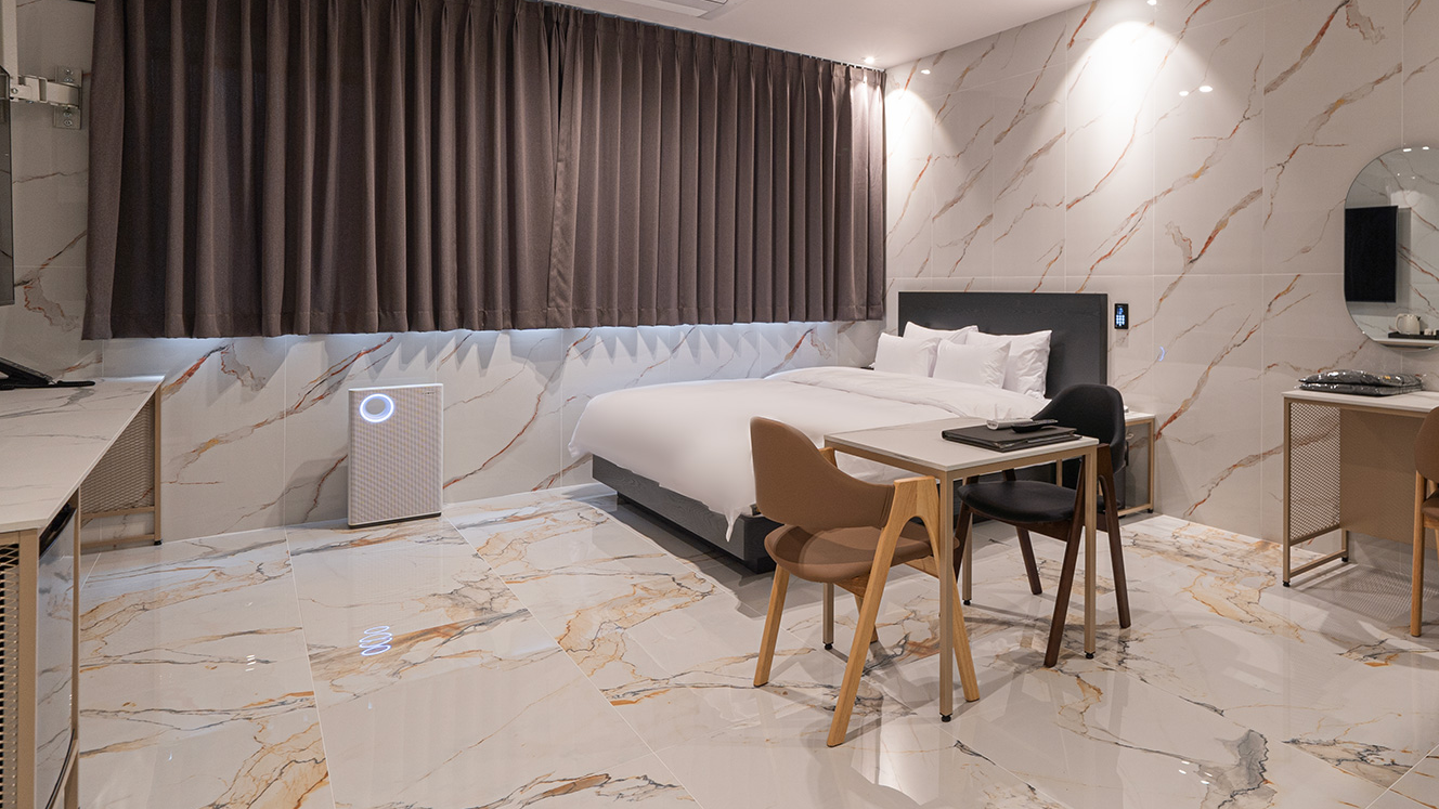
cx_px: 954
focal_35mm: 21
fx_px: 801
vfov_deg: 52.8
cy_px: 284
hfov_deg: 81.2
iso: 160
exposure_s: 1/2
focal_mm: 13
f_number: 10
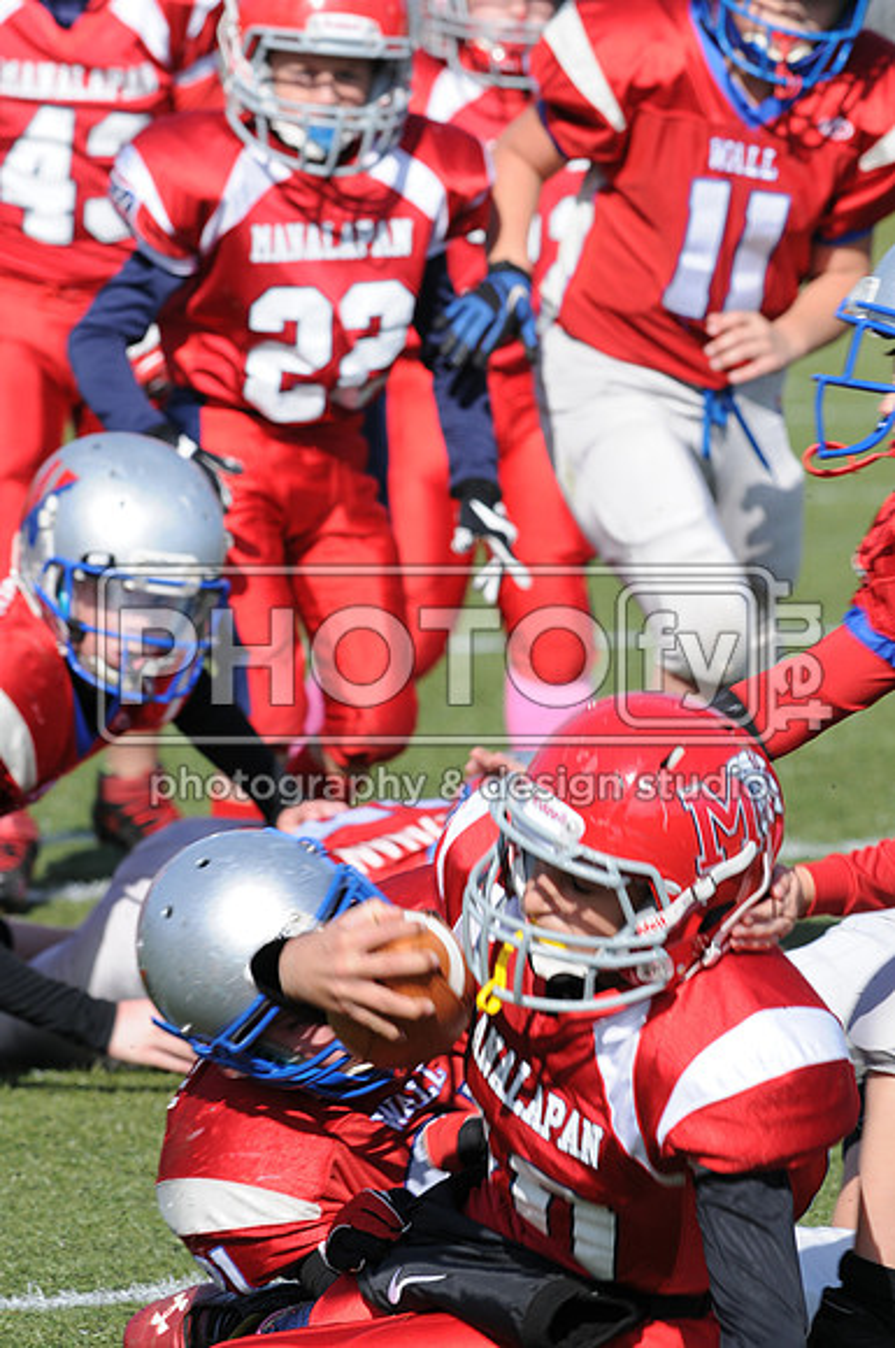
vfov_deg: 4.6
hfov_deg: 3.0
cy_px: 674
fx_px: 16830
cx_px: 448
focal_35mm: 450
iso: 200
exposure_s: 1/500
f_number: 8
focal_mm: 300
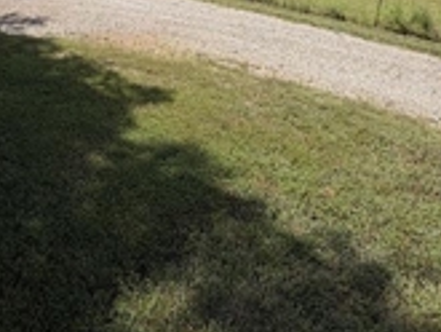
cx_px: 220
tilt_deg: -5.9
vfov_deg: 34.9
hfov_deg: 53.9
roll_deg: -0.2
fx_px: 433
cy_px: -48
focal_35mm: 34
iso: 20
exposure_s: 1/928
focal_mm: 2.22
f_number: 2.2
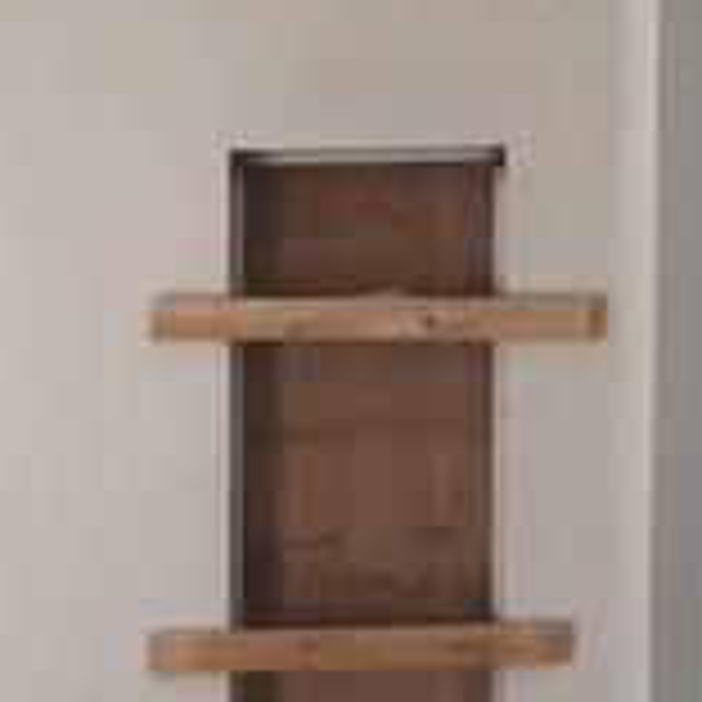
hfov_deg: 16.3
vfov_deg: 16.5
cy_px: 526
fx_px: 2409
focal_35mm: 105
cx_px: 32
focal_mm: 4.15
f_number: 2.2
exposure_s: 1/40
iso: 25
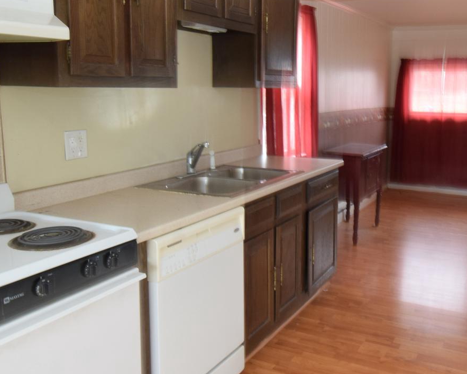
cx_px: 268
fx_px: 519
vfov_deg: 39.6
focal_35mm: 38
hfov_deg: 48.3
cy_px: 170
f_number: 13
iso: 400
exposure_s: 1/1.3
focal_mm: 11.5
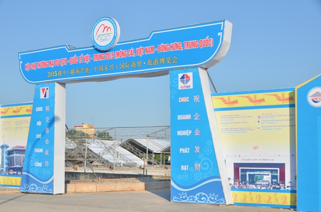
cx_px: 160
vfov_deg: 28.0
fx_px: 427
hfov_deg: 41.2
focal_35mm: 48
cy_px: 106
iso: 100
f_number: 8
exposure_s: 1/250
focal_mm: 32
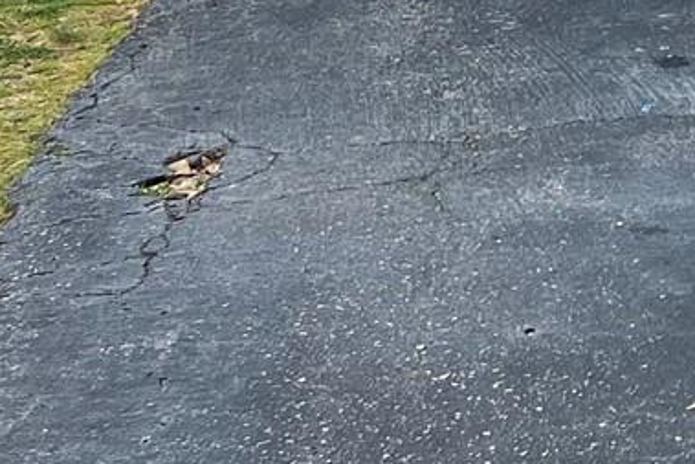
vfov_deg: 8.9
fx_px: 2820
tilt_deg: +0.9
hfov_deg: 11.6
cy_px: -458
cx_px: 1667
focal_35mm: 146
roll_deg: -0.2
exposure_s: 1/1280
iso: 50
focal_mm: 5.7
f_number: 1.5
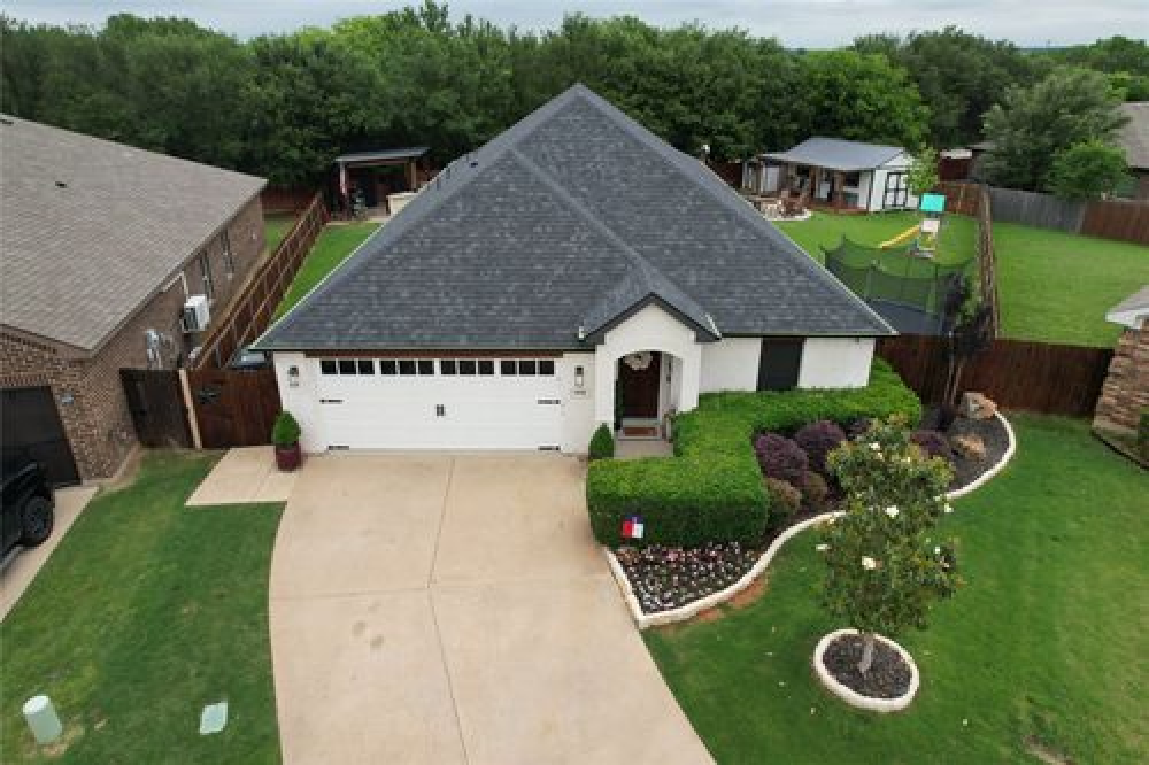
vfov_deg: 57.2
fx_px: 702
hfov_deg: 78.6
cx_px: 574
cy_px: 382
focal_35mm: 22
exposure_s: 1/160
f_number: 2.8
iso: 120
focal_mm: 8.4
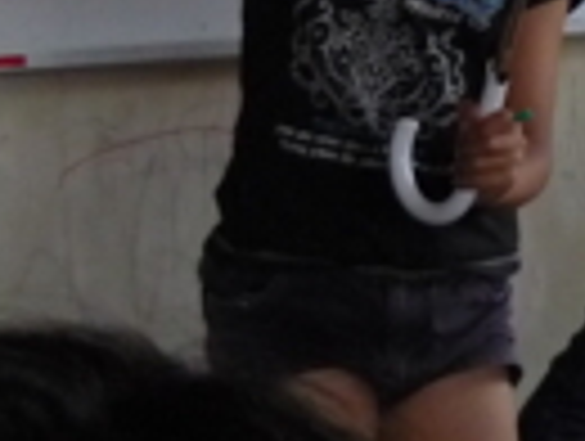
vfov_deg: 8.2
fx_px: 3014
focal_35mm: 178
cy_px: -212
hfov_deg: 11.0
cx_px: 576
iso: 400
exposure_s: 1/320
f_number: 2.9
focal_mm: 6
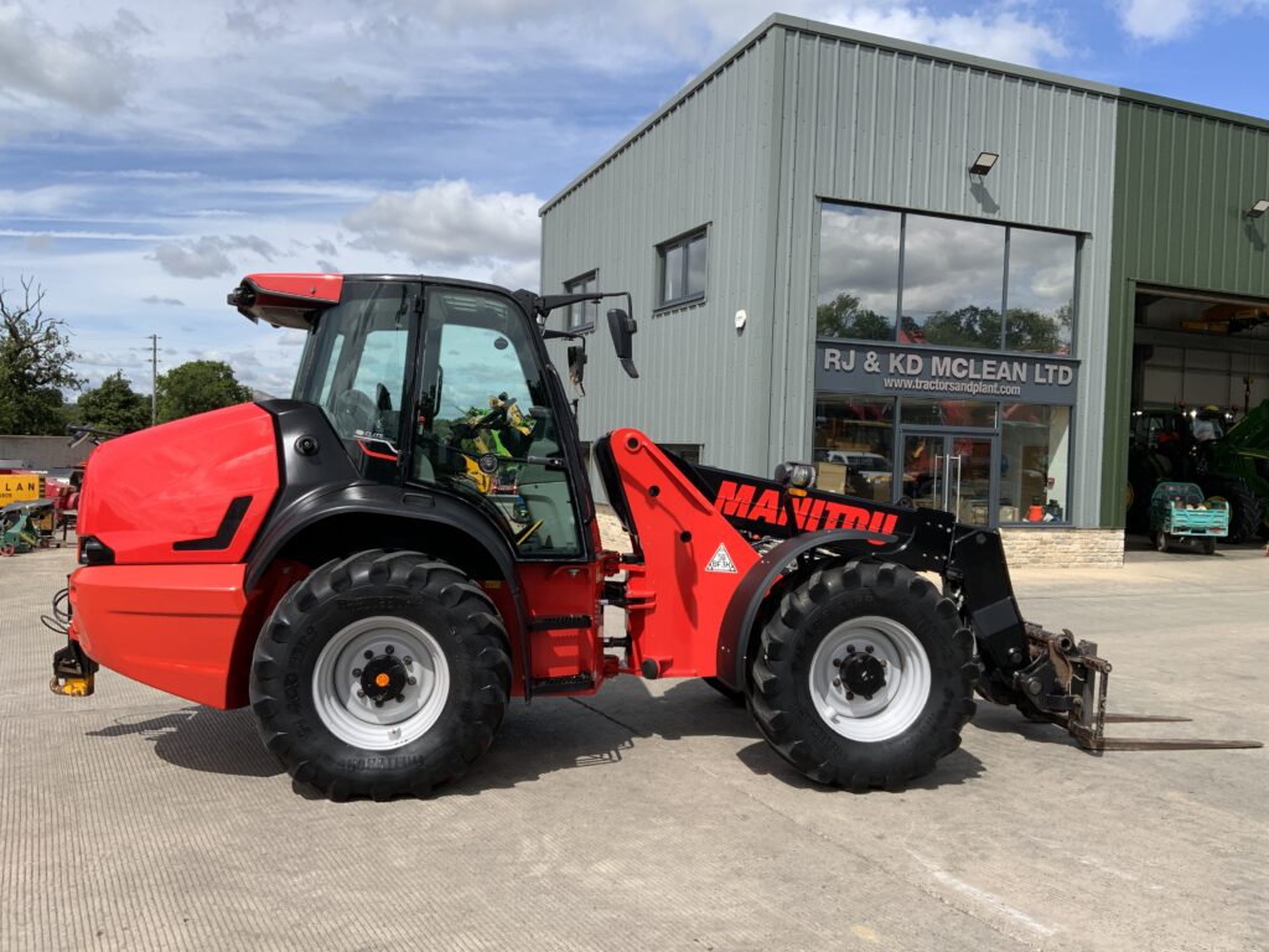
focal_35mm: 29
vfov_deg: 48.2
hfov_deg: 61.7
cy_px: 476
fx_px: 1063
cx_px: 634
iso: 20
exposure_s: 1/2058
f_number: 1.8
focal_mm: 3
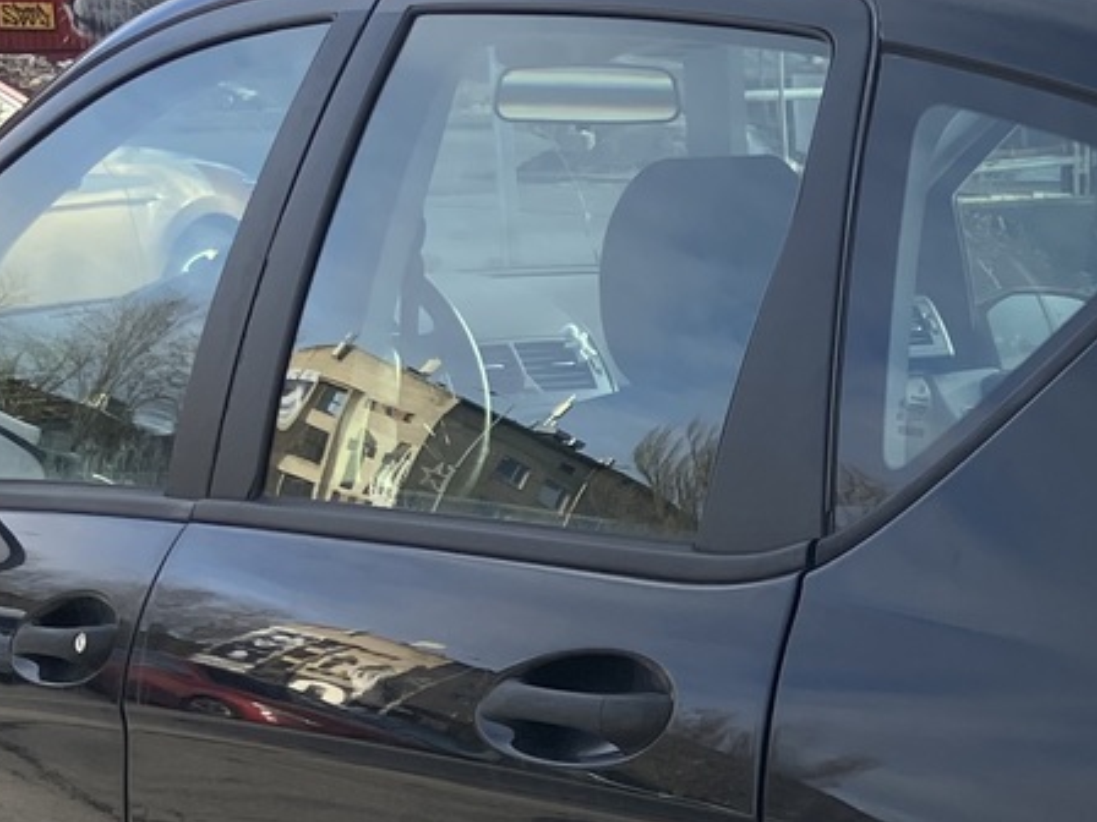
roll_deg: -0.3
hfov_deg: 18.9
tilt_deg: -16.8
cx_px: 1178
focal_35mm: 100
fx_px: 3169
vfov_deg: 14.2
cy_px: 1040
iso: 32
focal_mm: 3.99
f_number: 1.8
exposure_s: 1/340
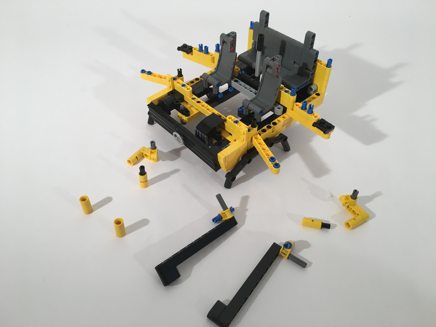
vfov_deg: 48.2
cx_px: 218
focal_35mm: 29
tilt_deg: -42.5
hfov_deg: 61.7
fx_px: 365
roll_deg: -4.7
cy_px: 164
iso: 25
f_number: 2.2
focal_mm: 4.15
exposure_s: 1/40
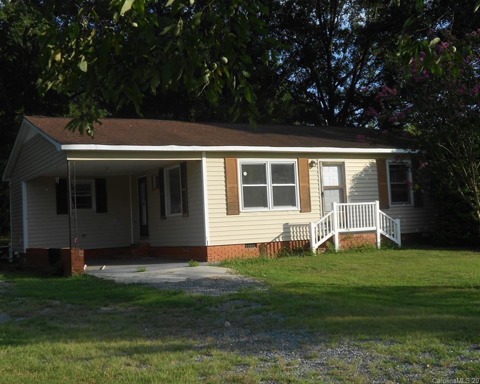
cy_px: 193
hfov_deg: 41.2
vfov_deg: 33.4
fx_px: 639
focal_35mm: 45
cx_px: 233
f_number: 4.2
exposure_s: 1/500
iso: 80
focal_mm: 7.7
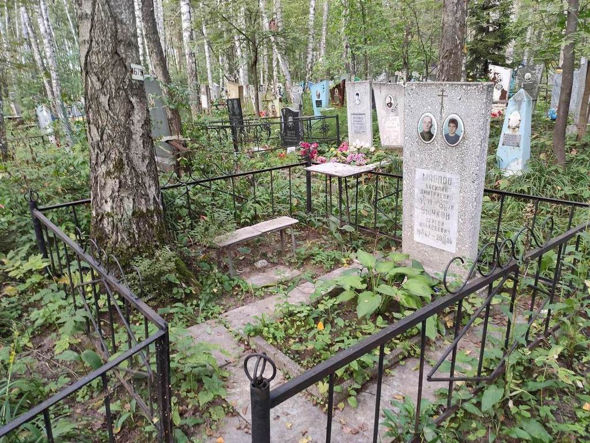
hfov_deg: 67.3
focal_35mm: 26
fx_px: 443
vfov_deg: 53.1
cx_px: 295
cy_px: 222
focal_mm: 4.77
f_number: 1.75
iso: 222
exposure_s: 1/60
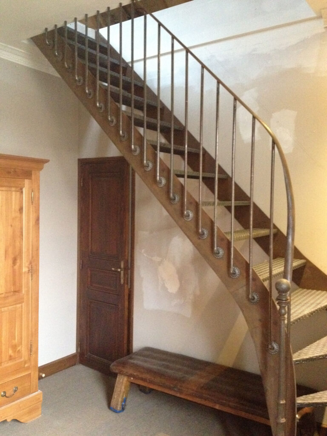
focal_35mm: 35
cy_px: 218
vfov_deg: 52.6
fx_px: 441
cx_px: 164
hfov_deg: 40.7
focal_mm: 4.28
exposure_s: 1/15
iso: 800
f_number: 2.4
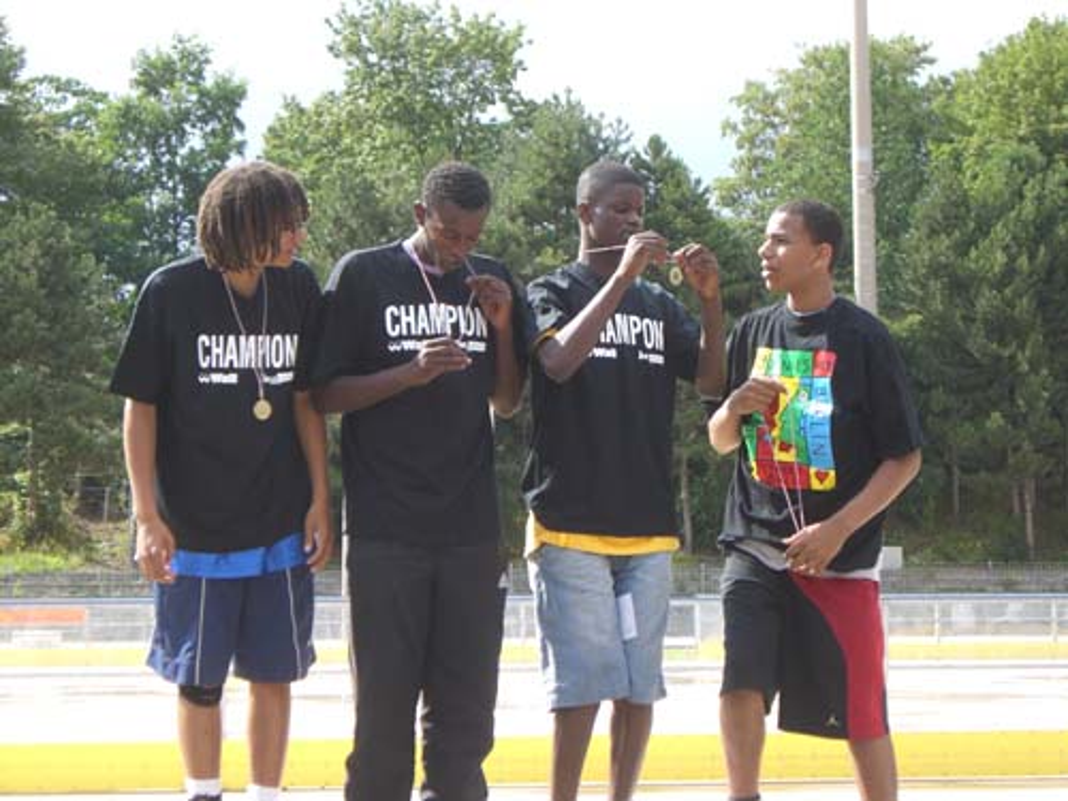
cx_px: 534
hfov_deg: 24.7
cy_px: 400
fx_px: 2437
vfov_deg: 18.7
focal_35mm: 79
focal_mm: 12.8
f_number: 4.1
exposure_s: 1/200
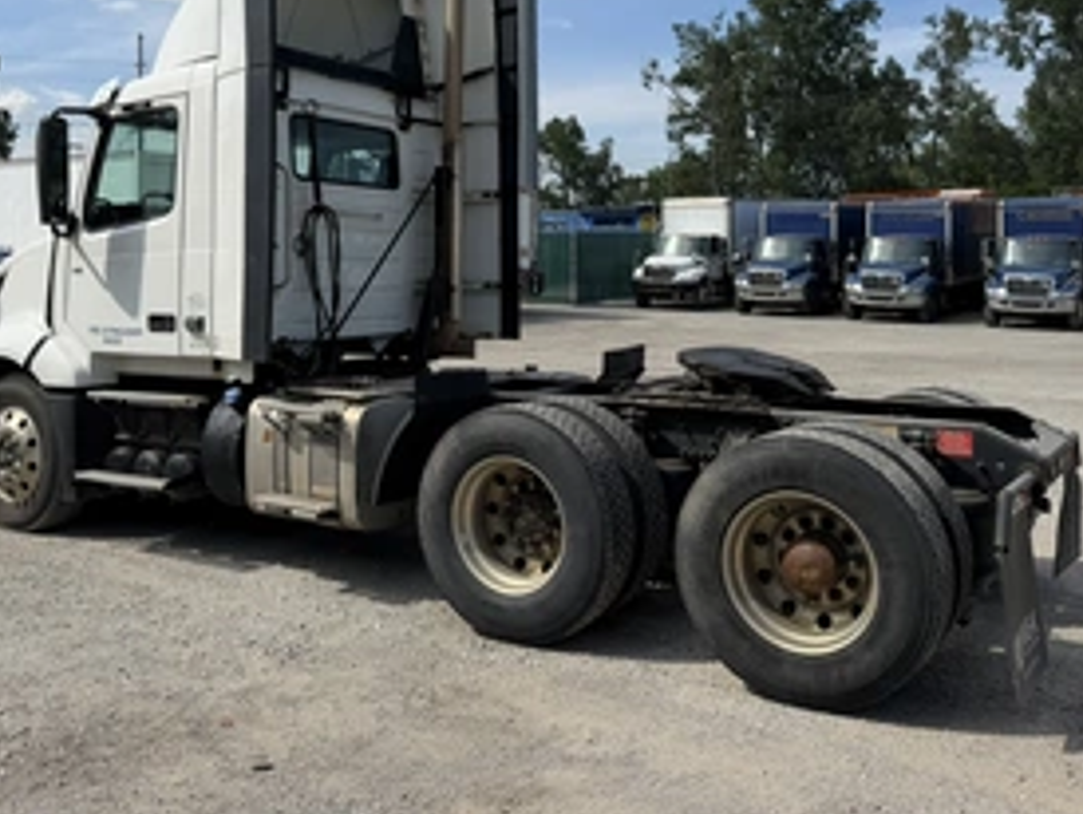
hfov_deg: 52.5
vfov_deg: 39.9
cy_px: 229
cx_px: 498
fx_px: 1096
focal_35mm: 35
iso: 80
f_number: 1.78
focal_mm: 6.76
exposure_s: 1/5319
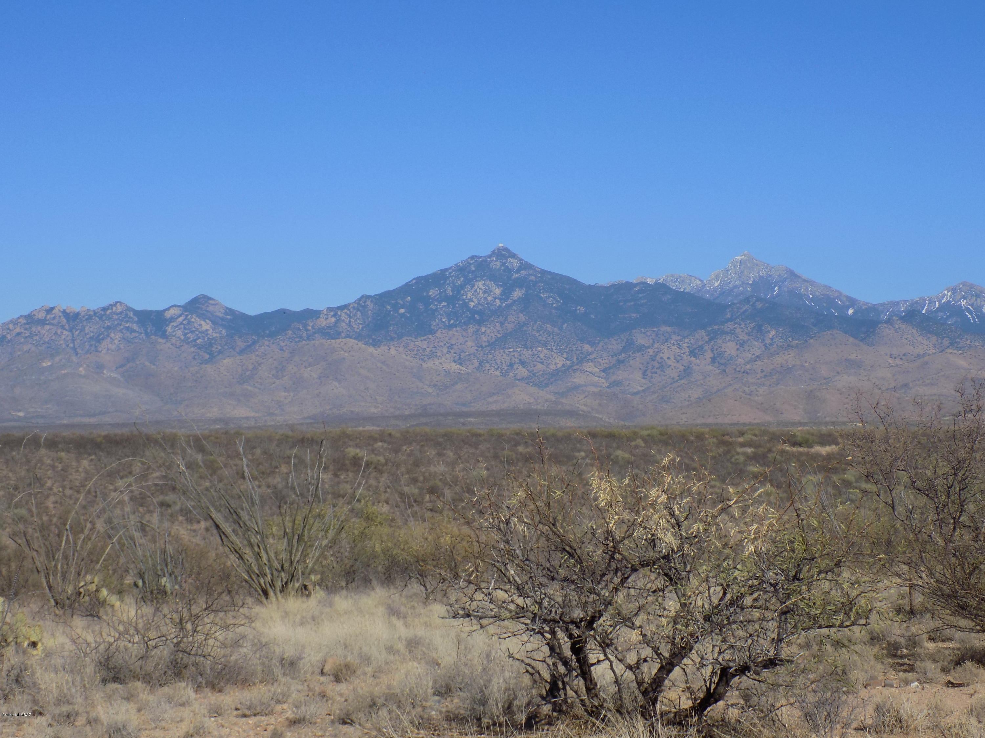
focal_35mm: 70
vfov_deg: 21.0
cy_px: 369
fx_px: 1992
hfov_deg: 27.8
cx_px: 492
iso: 80
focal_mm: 12.5
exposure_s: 1/1000
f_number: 4.2
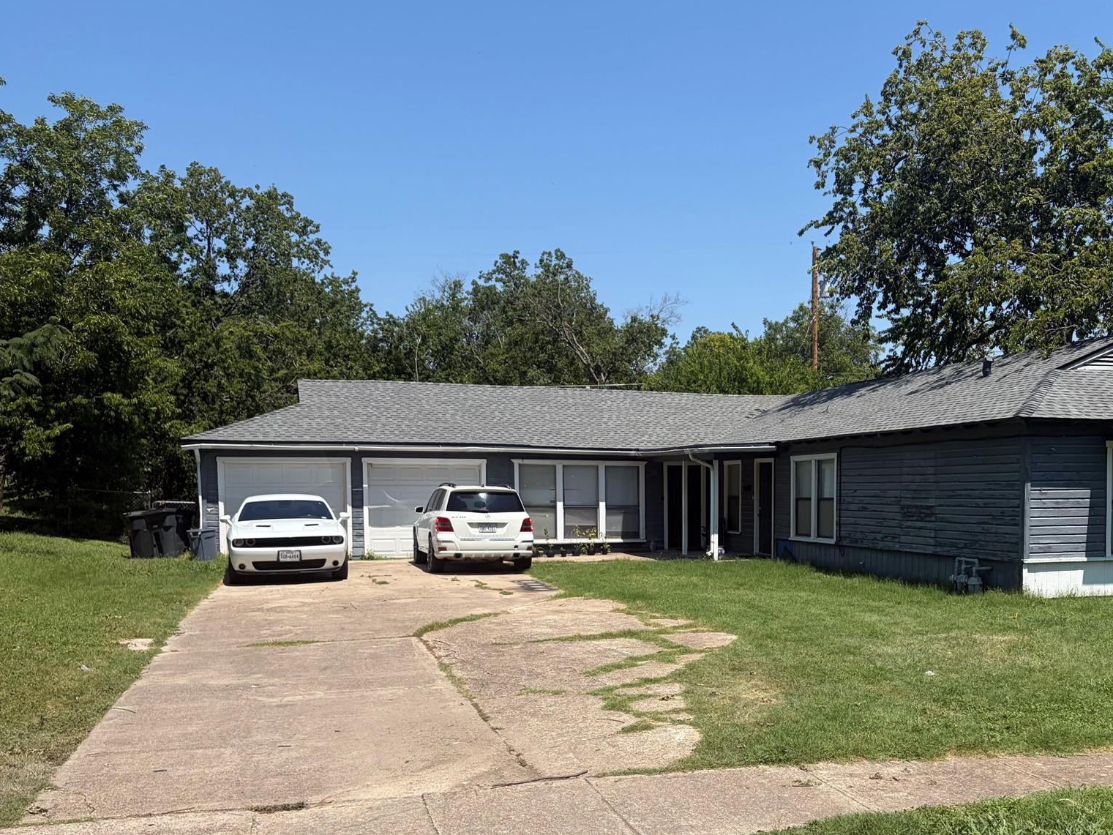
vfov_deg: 40.3
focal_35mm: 35
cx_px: 724
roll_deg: +0.6
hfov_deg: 51.8
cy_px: 542
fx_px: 1125
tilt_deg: -2.2
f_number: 1.6
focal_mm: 5.96
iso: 64
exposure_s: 1/5814
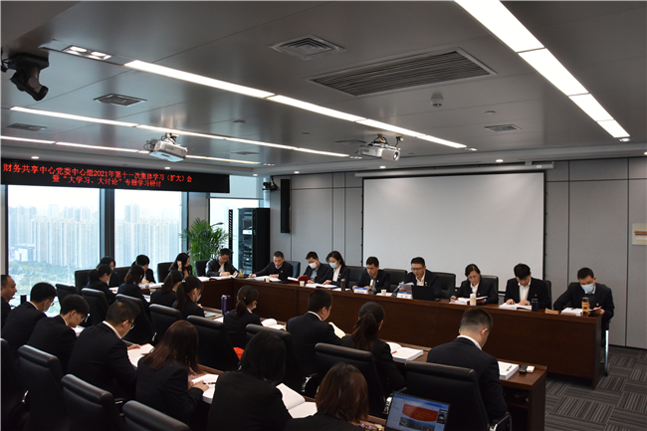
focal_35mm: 27
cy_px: 216
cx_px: 324
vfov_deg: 47.9
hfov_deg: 67.4
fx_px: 485
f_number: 6.3
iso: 1000
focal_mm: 18
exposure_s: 1/160
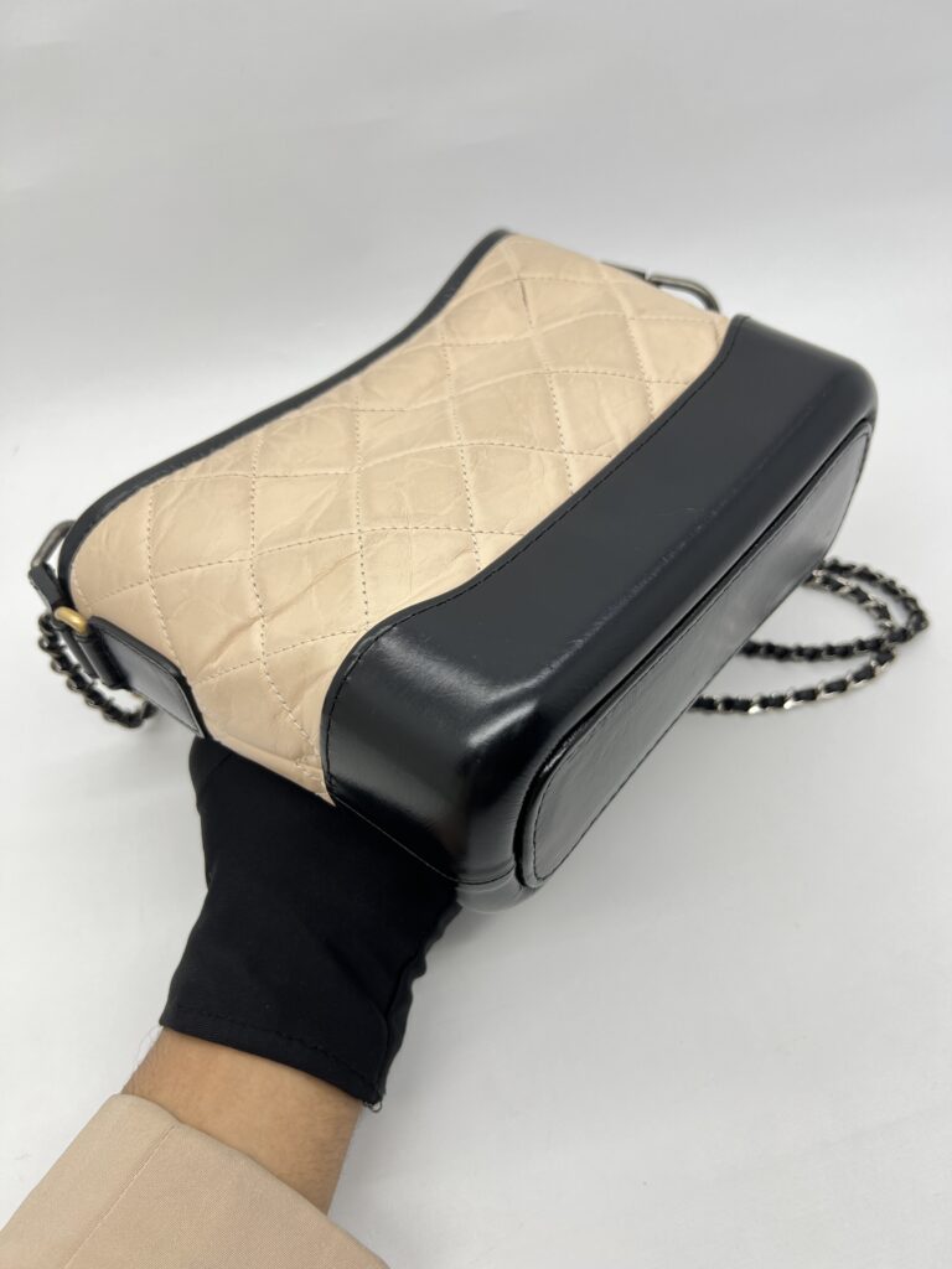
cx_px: 476
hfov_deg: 53.1
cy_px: 634
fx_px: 953
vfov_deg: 67.3
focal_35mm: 26
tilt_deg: -45.9
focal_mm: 5.7
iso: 40
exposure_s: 1/100
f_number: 1.5
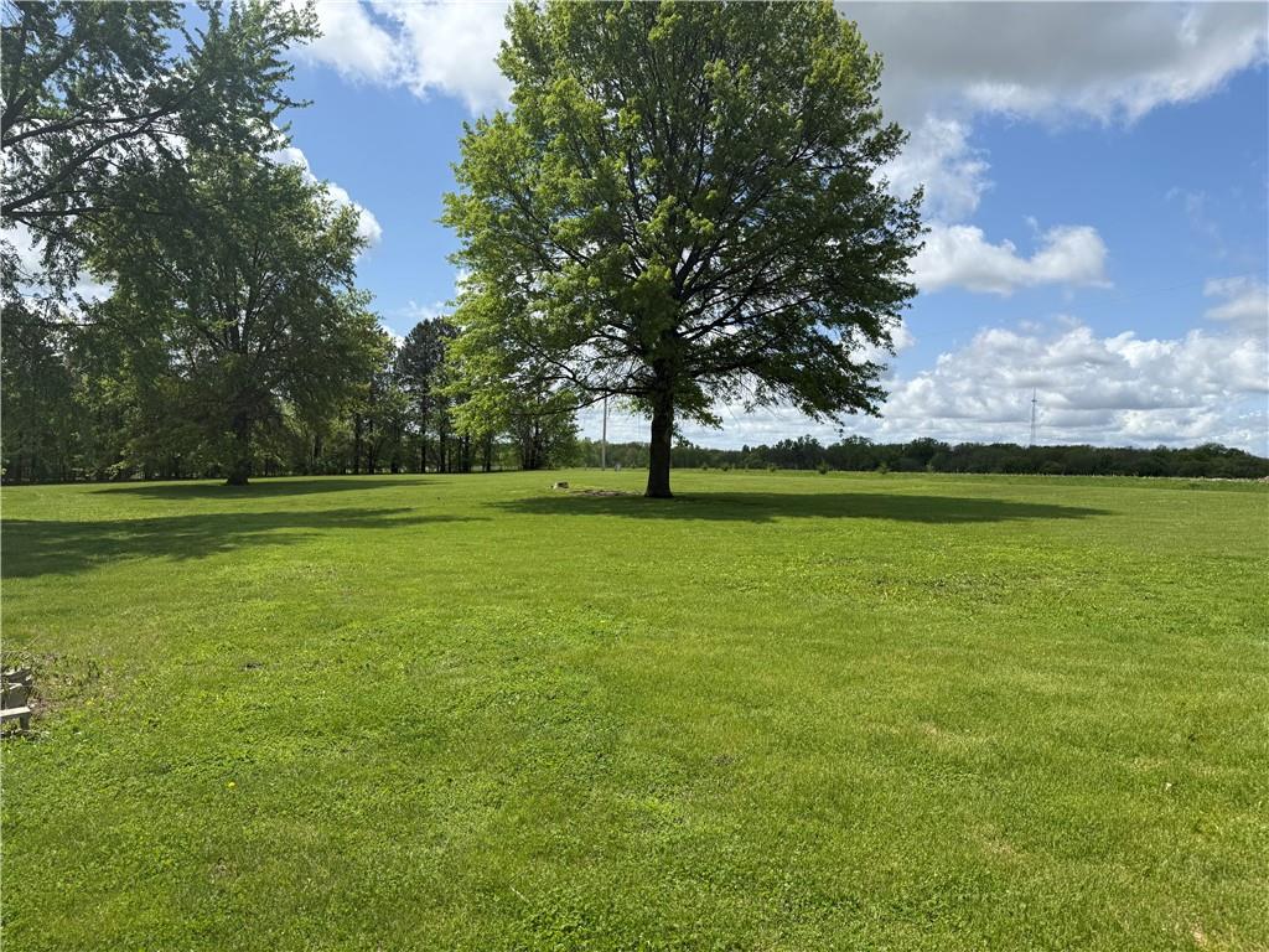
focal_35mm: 24
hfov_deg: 71.6
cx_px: 634
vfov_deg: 56.8
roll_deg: -2.4
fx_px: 880
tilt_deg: -0.8
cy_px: 476
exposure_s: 1/4975
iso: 80
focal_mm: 6.76
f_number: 1.78
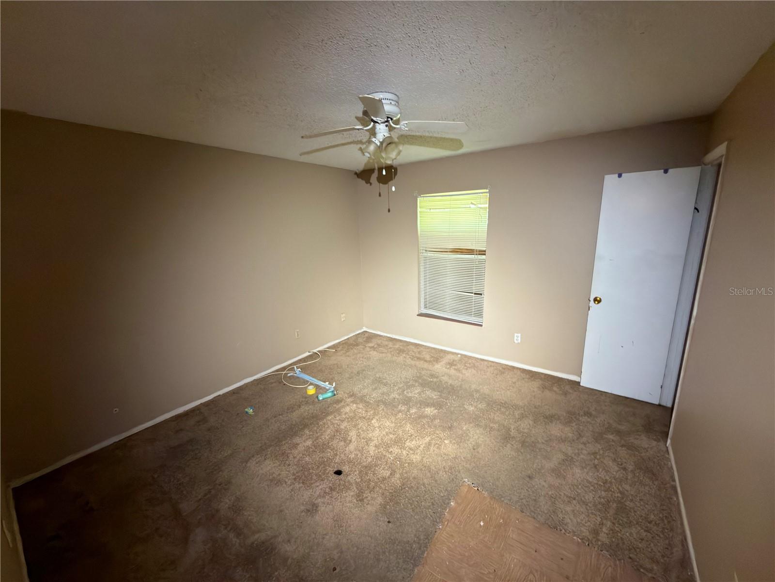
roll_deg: +0.8
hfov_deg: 102.1
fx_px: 313
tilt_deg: -11.3
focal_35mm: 14
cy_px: 291
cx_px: 388
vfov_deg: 85.7
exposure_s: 1/30
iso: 320
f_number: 2.2
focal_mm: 2.22
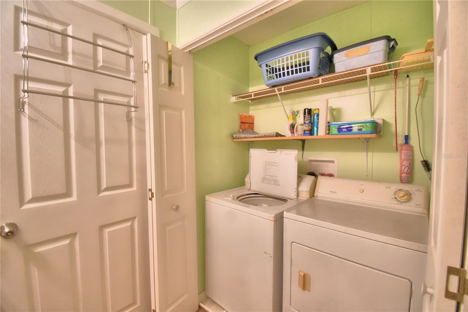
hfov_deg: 100.4
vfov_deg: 77.3
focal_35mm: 15
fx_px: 195
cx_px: 234
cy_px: 156
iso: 560
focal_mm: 10
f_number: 4.5
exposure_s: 1/30
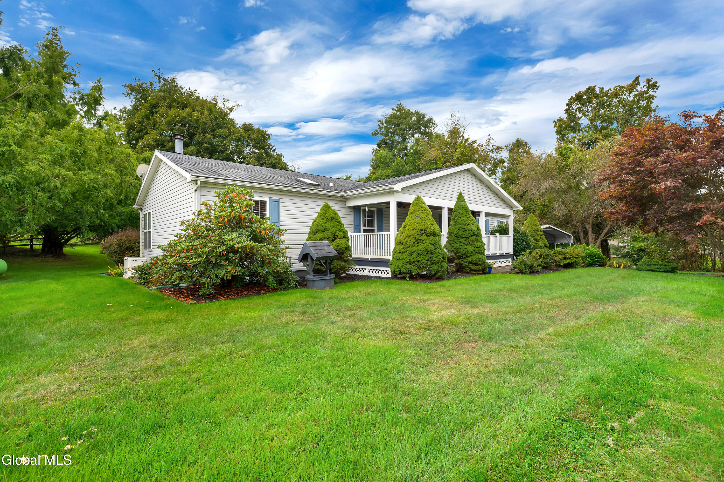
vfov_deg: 73.7
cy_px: 241
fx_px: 322
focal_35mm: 16
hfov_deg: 96.7
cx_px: 362
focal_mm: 16
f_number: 7.1
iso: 250
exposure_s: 1/400
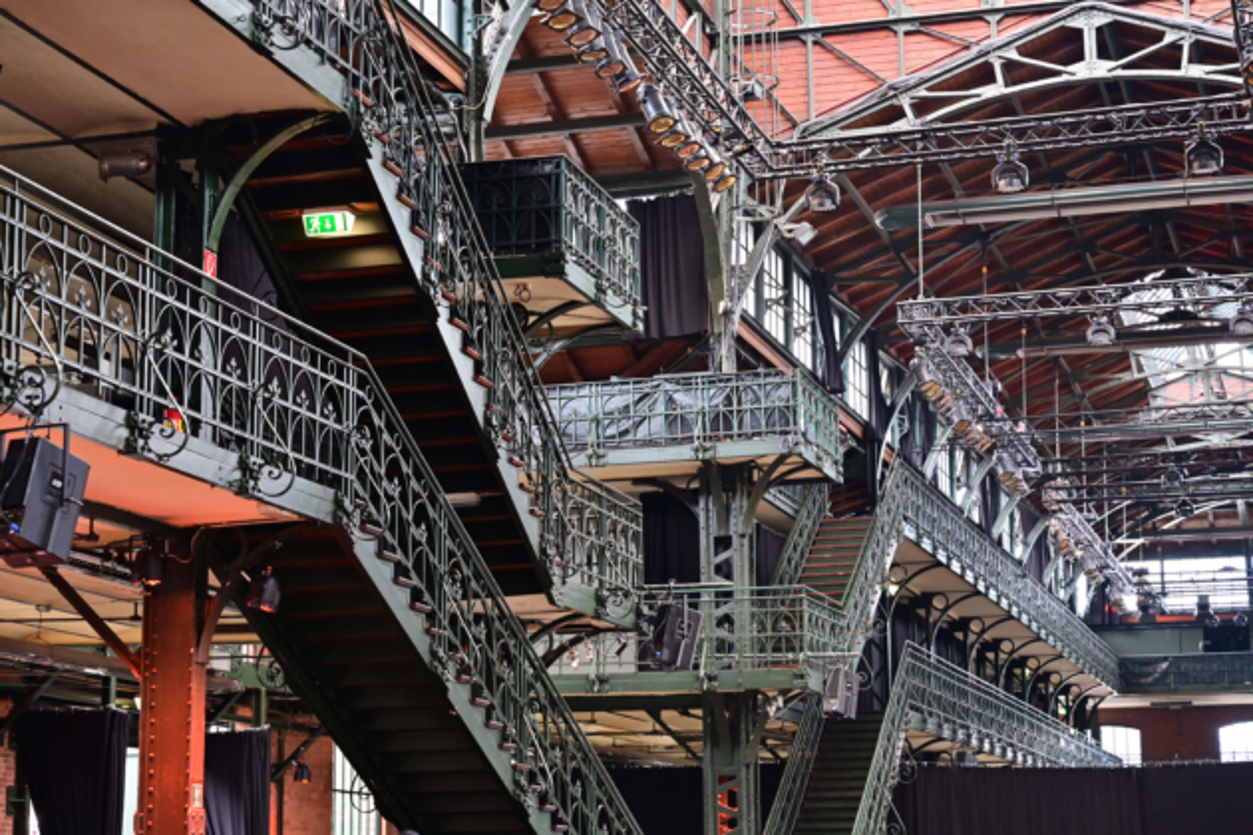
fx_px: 2436
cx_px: 626
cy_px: 418
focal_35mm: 70
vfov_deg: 19.5
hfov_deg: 28.8
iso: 1000
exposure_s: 1/40
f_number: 6.3
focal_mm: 70
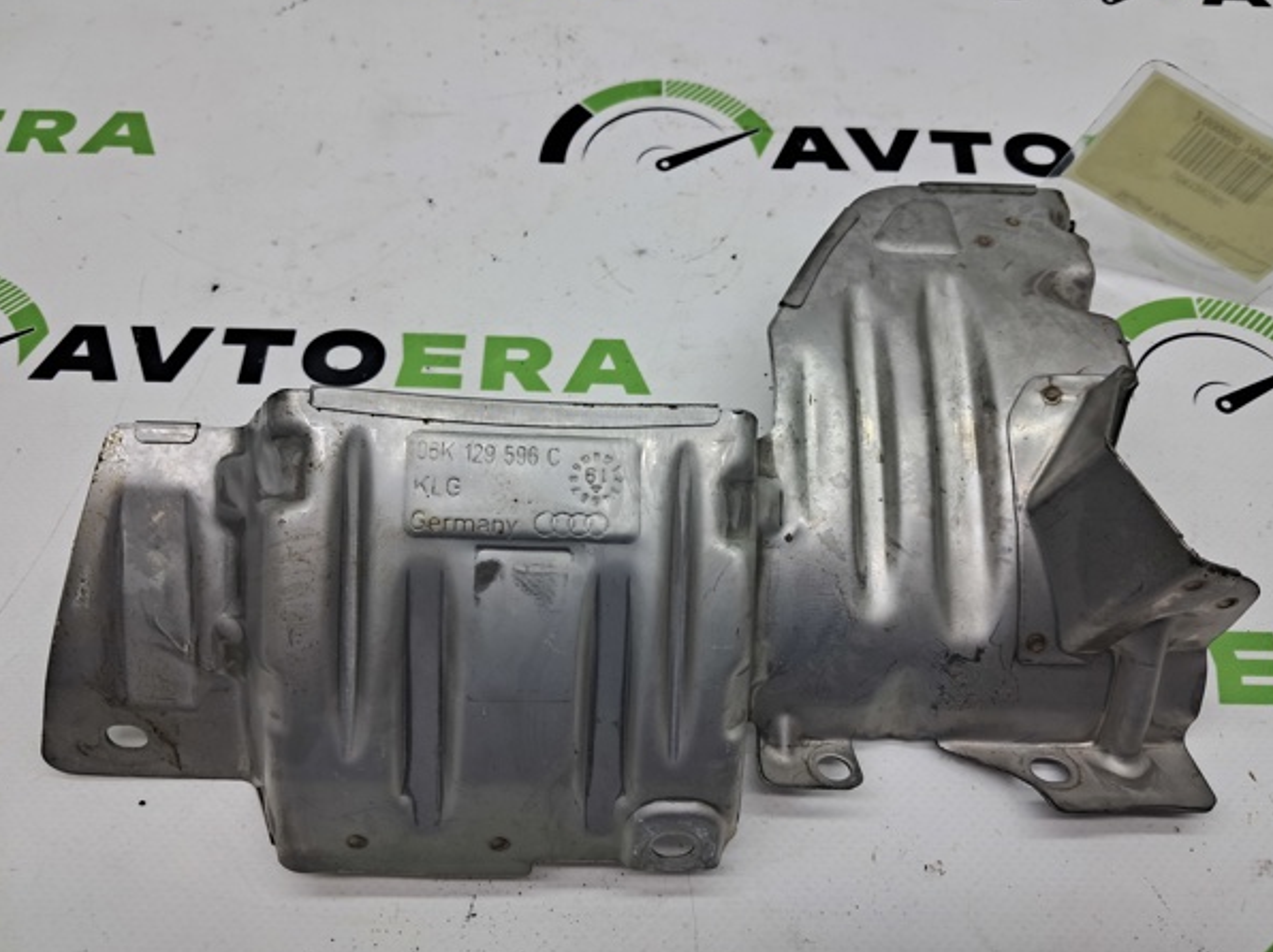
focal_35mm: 29
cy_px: 483
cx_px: 643
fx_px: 1066
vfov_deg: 48.2
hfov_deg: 61.7
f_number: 1.8
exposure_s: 1/100
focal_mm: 4
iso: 50
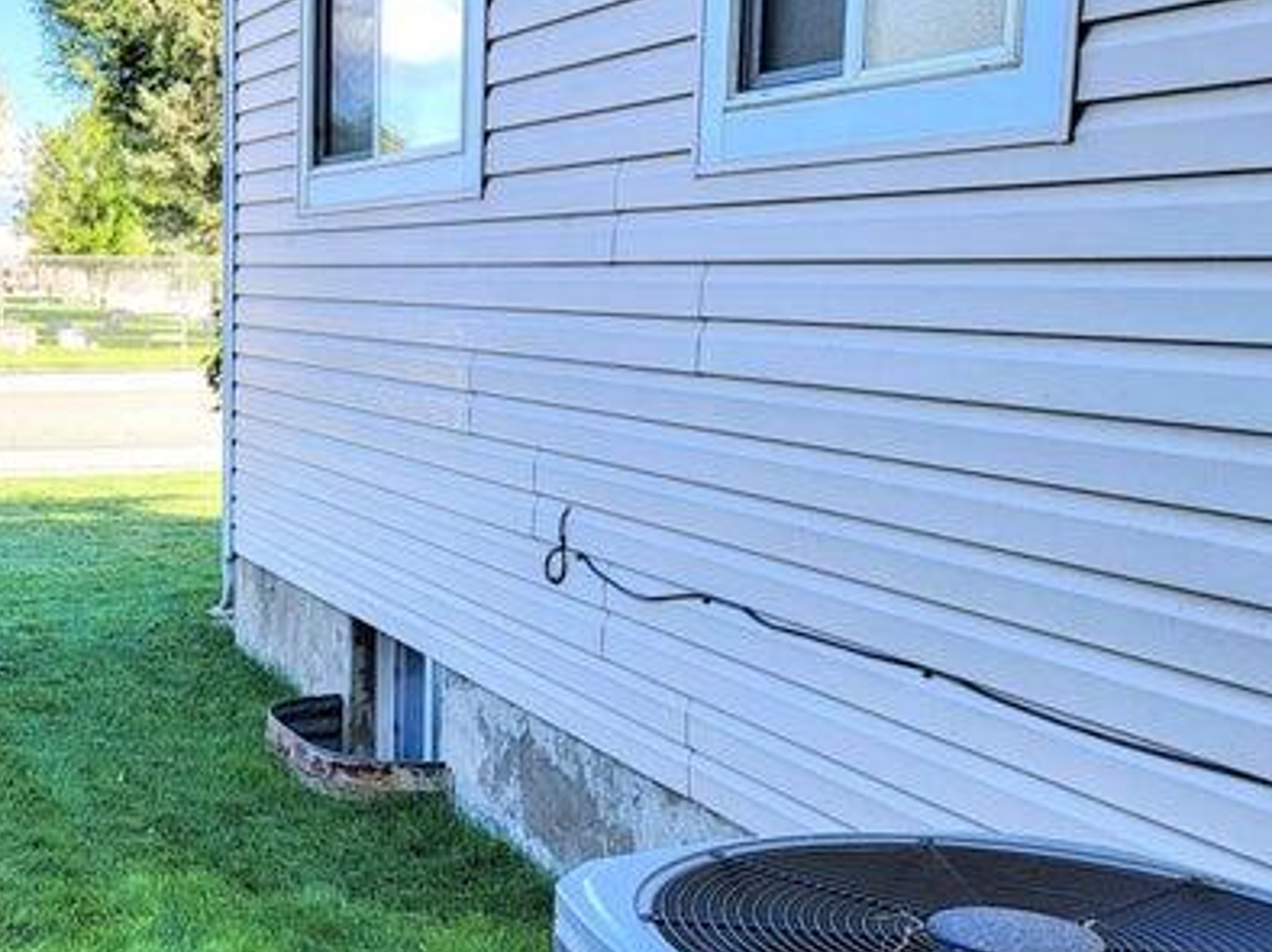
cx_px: 179
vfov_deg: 28.0
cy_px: 513
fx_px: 1910
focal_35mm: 52
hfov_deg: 35.1
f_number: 1.8
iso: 16
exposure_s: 1/304
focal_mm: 6.7
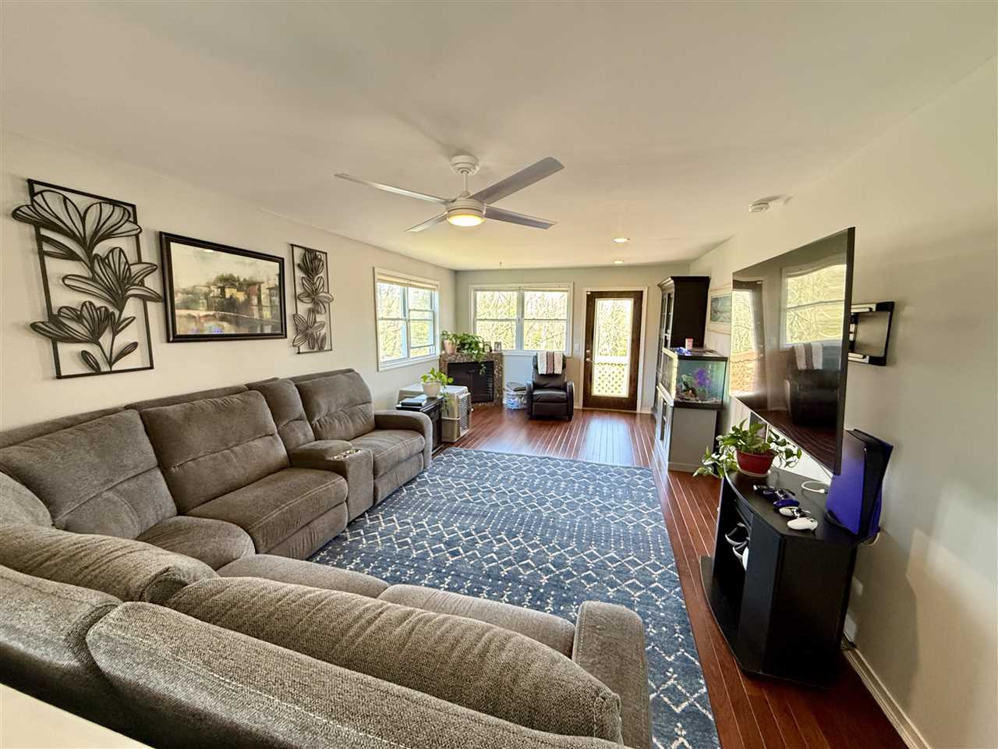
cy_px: 374
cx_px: 499
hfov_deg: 102.1
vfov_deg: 85.7
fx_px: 404
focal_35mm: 14
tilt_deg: -7.3
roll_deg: -0.5
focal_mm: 2.22
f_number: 2.2
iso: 500
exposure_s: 1/60
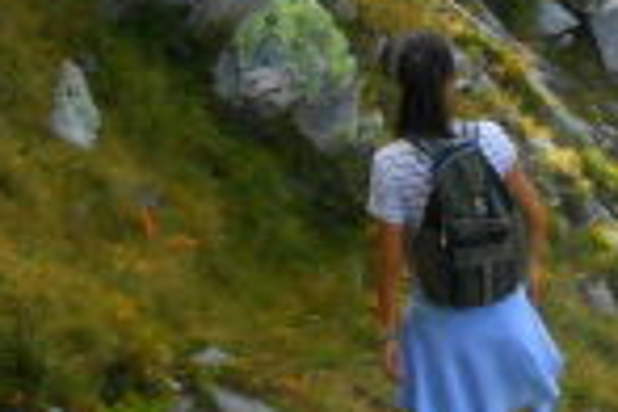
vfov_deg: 4.2
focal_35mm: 325
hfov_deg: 6.3
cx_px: 858
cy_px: -198
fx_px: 5579
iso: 250
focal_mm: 12.8
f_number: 6
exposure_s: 1/250
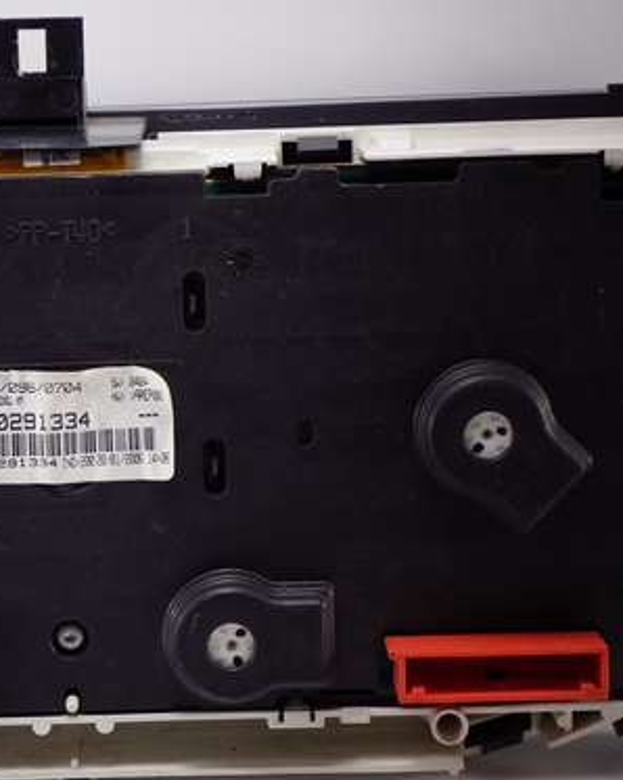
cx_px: 73
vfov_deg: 15.3
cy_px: 453
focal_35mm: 126
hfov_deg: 12.2
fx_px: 2906
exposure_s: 1/80
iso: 125
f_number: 3.5
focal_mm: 22.49
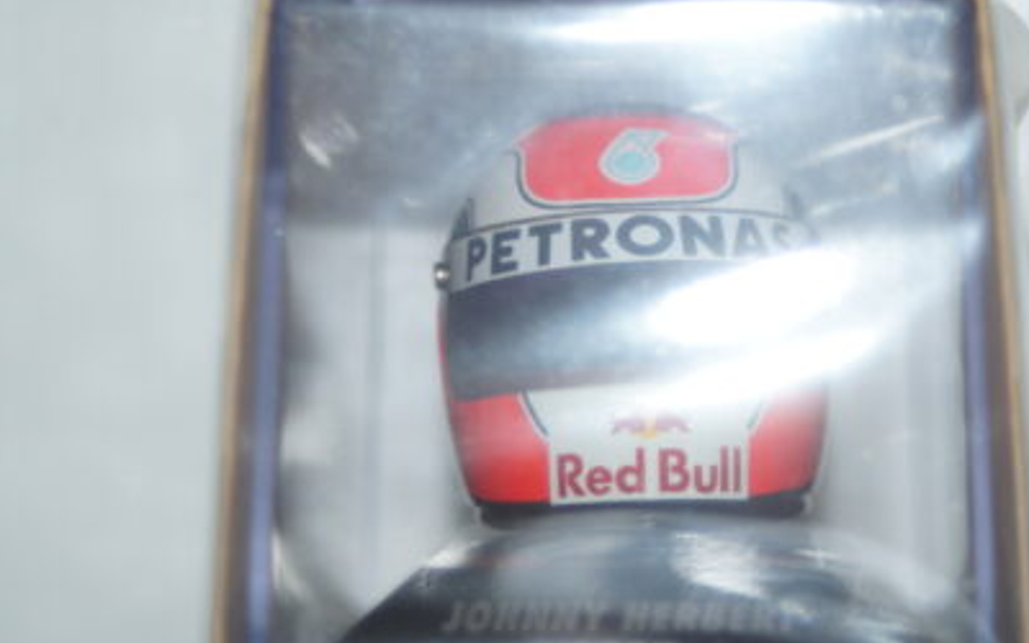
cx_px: 641
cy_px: 318
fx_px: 4291
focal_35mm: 153
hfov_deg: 13.7
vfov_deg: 8.6
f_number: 5.6
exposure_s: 1/60
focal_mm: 80
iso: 200
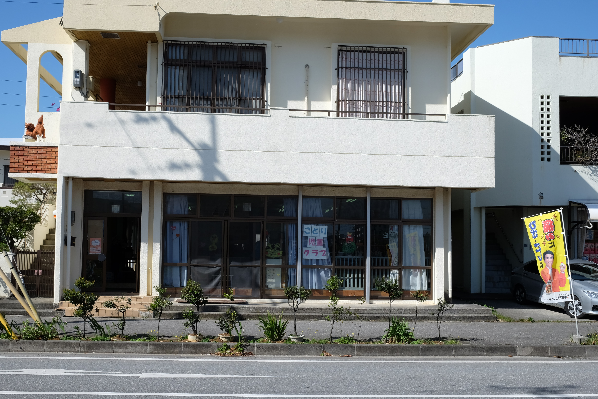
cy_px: 202
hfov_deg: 48.4
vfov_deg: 33.4
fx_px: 664
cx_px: 284
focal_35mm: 40
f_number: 9
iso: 200
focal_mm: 25.4
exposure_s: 1/350
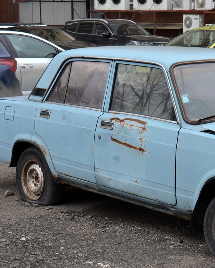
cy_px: 101
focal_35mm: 97
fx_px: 771
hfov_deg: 15.5
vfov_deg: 19.7
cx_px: 221
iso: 250
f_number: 5.6
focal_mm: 32
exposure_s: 1/125
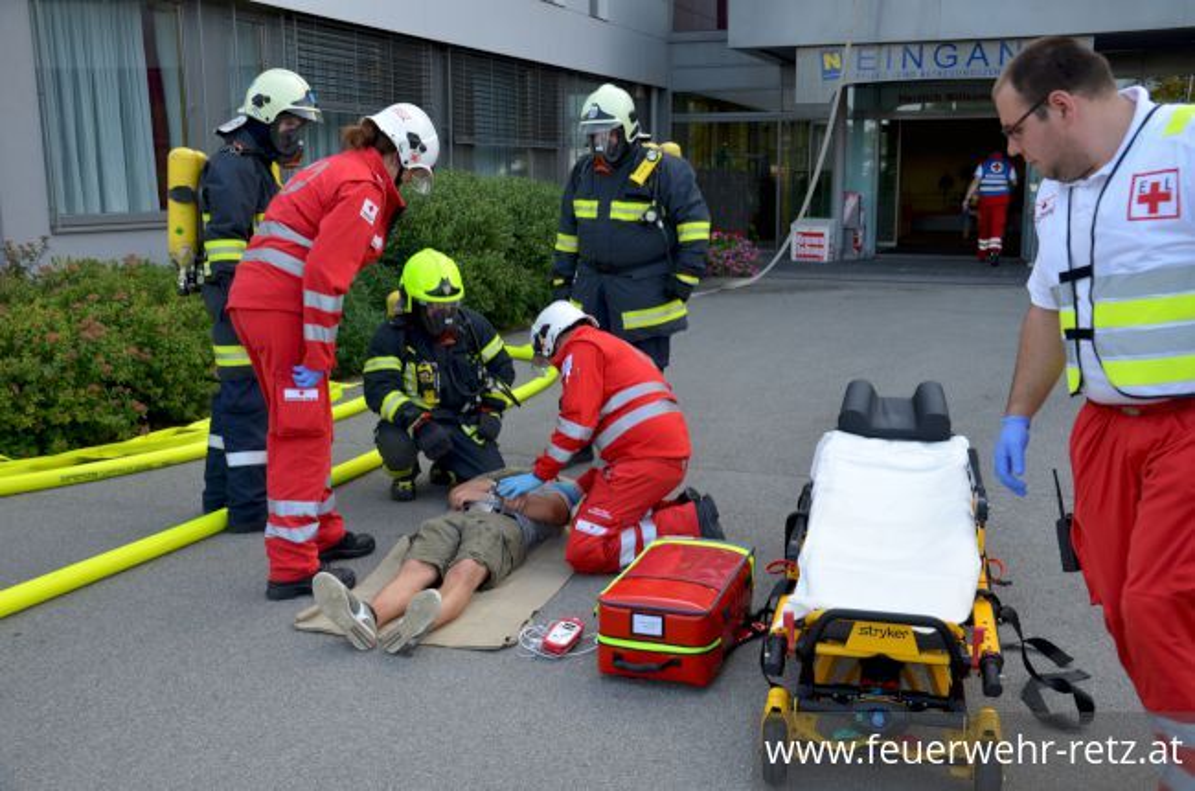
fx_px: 1242
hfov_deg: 51.4
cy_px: 396
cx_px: 598
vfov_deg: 35.3
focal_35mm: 38
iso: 200
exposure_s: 1/160
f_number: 6.3
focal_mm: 25
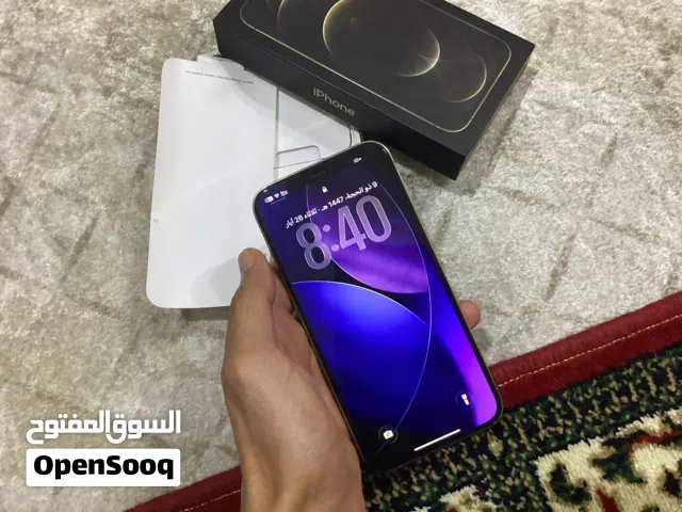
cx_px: 341
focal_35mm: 31
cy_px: 256
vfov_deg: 45.4
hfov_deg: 58.4
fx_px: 611
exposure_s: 1/50
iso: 320
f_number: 2.4
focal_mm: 3.3
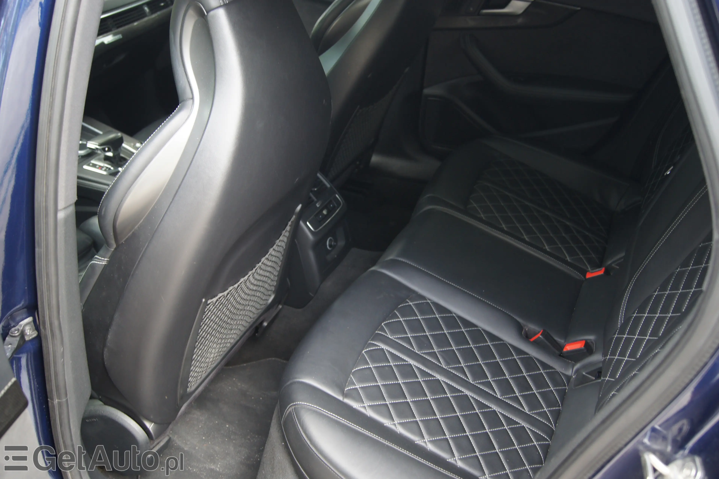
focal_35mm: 33
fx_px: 659
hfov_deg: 57.2
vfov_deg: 39.9
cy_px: 240
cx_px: 360
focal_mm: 22
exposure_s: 1/40
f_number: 4
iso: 320
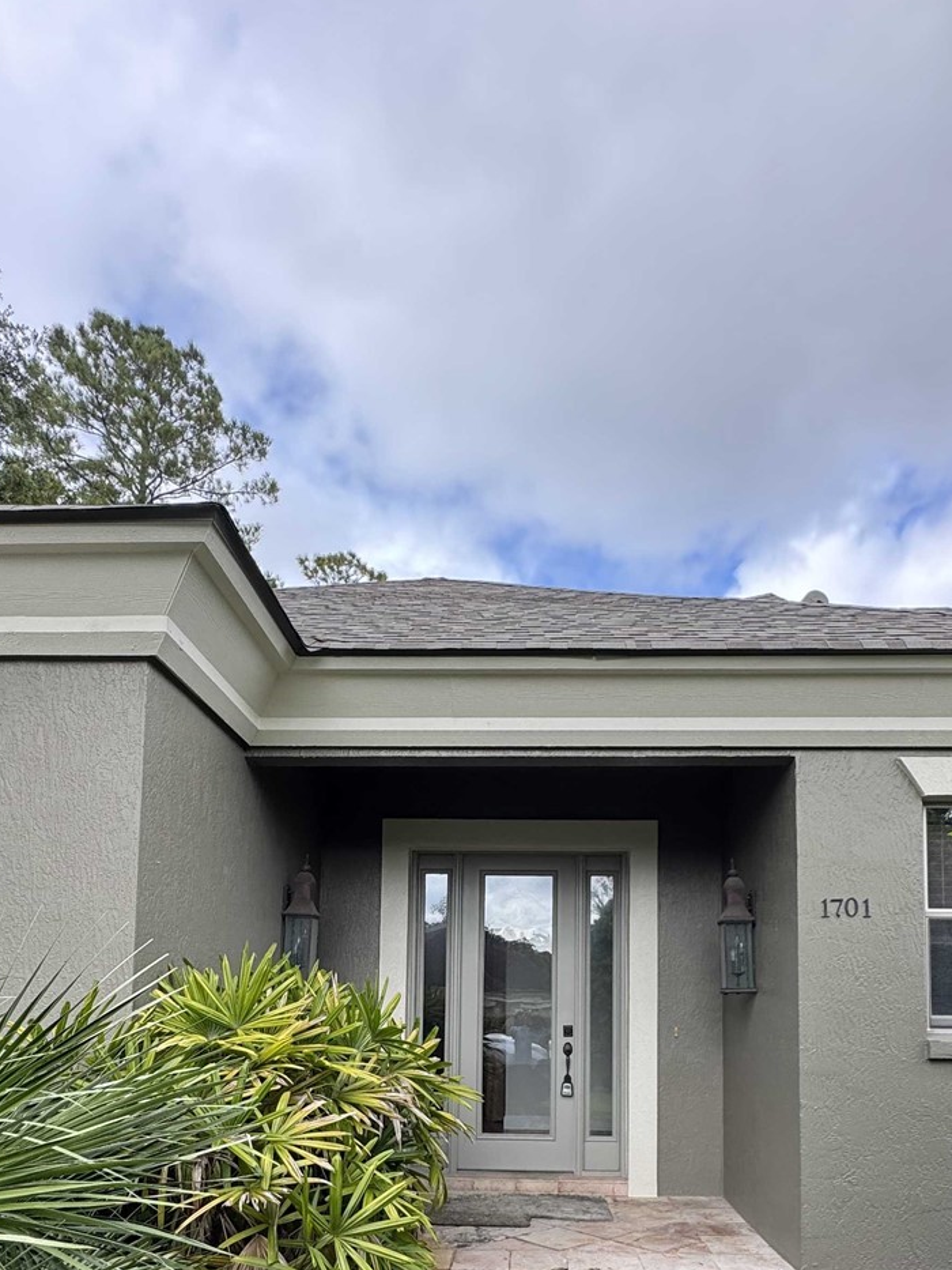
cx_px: 495
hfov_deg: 56.8
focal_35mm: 24
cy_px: 945
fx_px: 880
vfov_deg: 67.3
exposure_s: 1/343
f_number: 2.2
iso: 40
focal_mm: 2.22
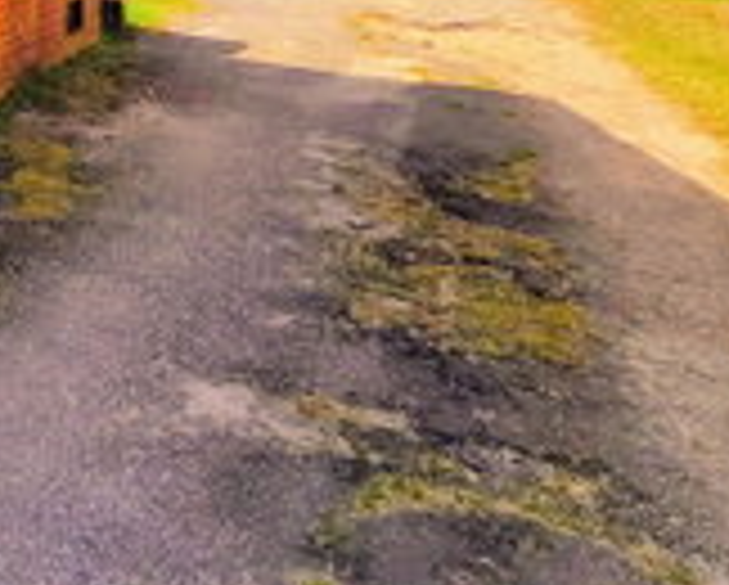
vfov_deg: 25.3
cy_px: -212
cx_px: -439
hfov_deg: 25.1
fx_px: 1080
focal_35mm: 50
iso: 50
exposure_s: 1/2204
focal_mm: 2.2
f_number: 2.2
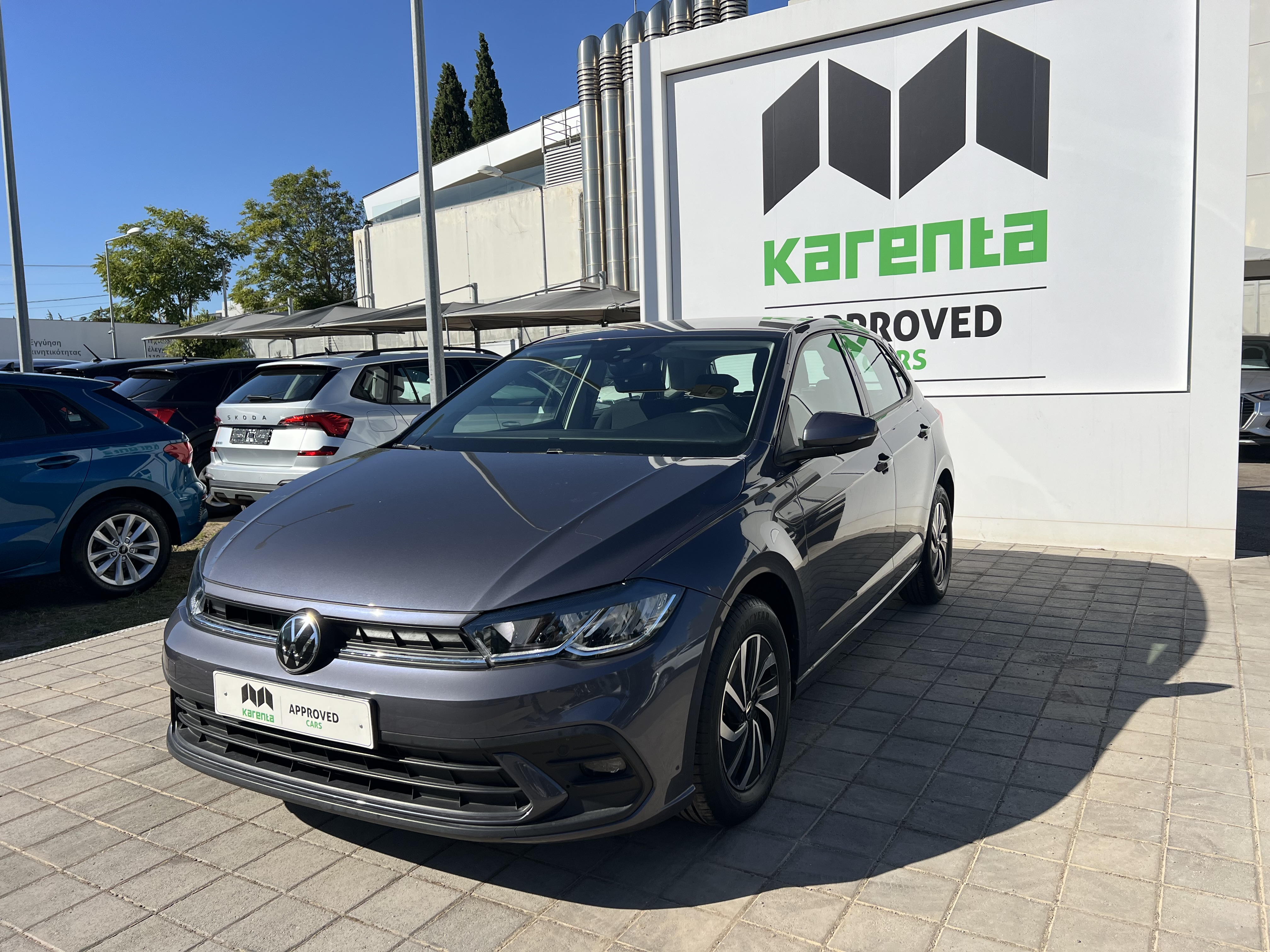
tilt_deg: -5.0
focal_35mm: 26
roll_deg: +2.3
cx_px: 635
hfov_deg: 67.3
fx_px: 954
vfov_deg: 53.1
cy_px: 476
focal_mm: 5.7
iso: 50
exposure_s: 1/6993
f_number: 1.5
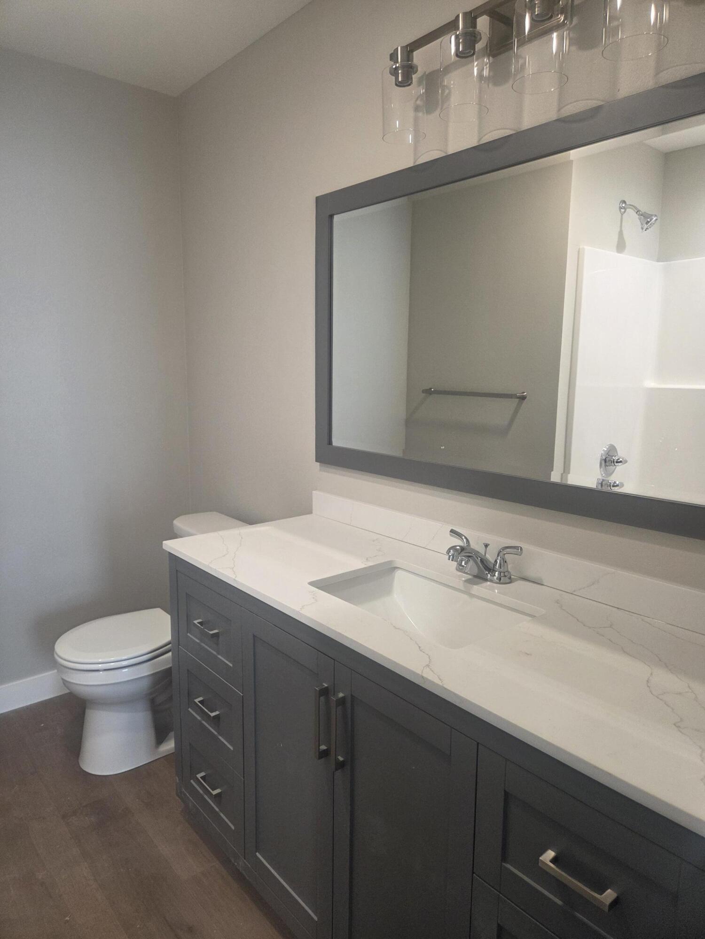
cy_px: 470
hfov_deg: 58.9
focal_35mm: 23
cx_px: 352
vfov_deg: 73.9
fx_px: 625
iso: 250
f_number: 1.8
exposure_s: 1/120
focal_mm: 5.4
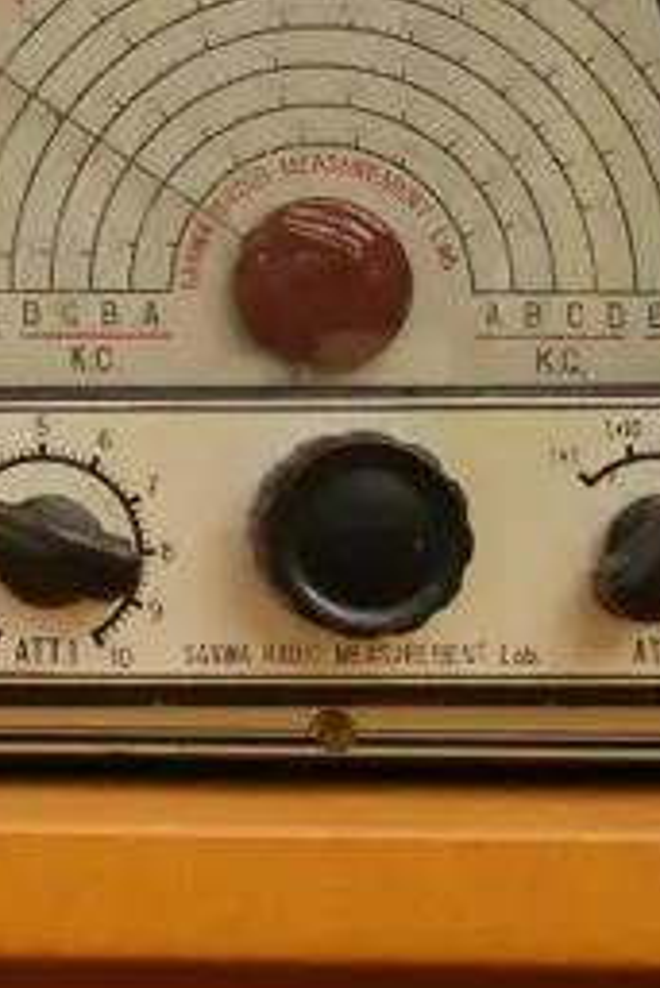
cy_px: 152
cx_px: -760
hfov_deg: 9.5
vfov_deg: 15.3
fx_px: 3652
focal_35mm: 133
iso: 3200
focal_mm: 16
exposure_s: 1/100
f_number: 3.9
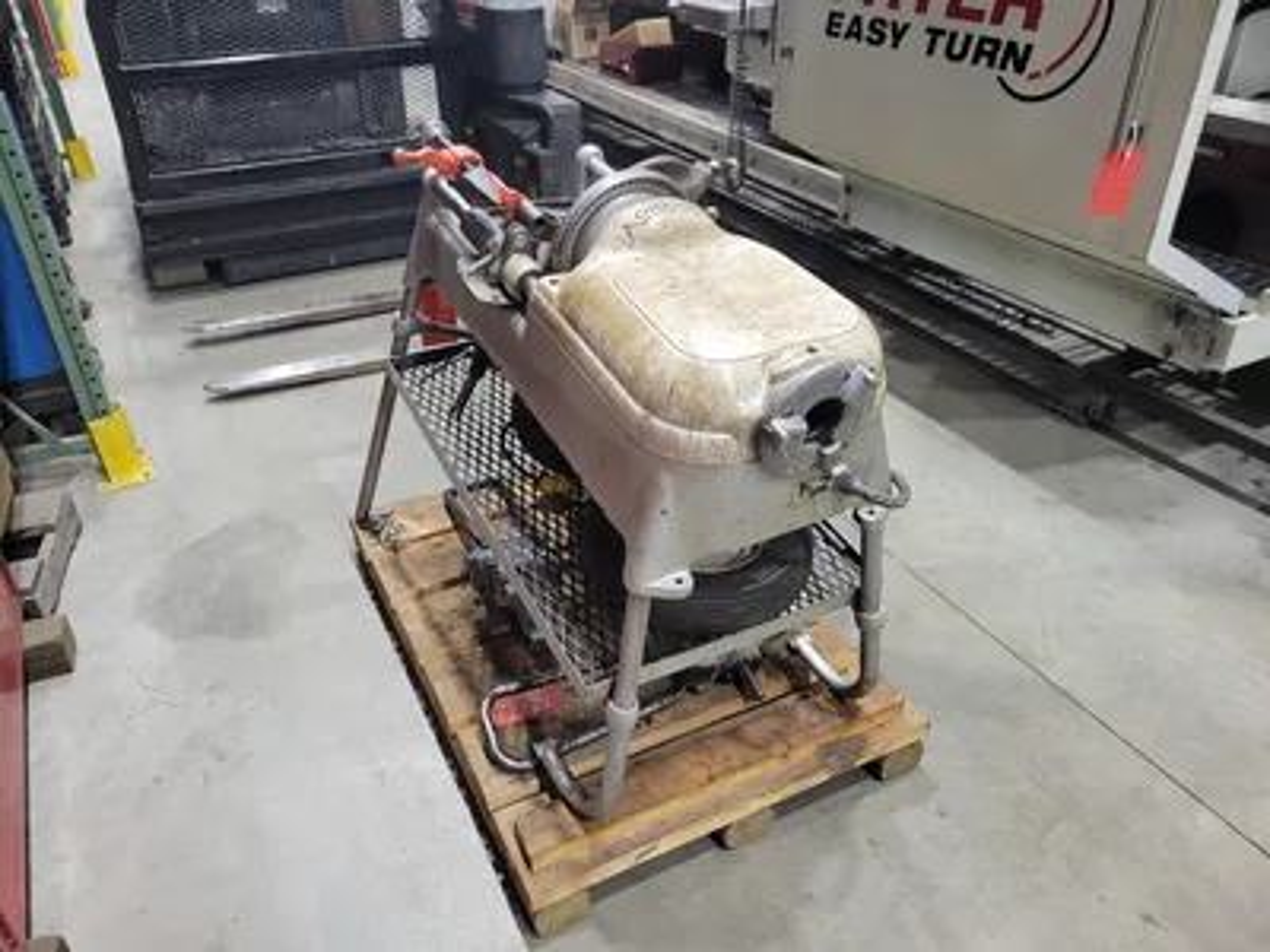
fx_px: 954
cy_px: 476
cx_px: 635
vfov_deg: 53.1
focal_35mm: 26
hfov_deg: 67.3
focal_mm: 5.4
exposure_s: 1/39
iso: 320
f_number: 1.8
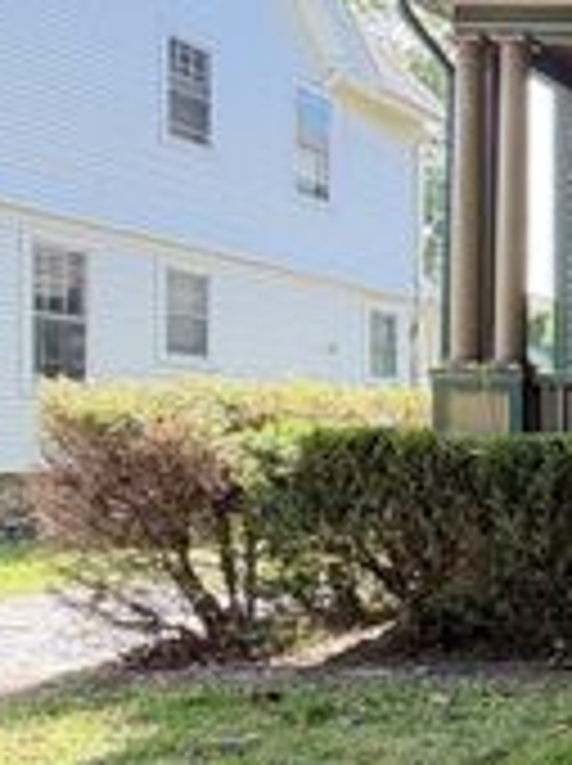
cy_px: 493
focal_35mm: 55
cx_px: 1058
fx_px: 1215
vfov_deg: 34.7
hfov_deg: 19.2
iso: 100
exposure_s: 1/121
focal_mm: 2.22
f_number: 2.2
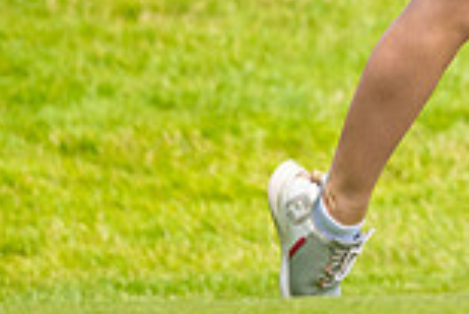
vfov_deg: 1.1
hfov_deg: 1.7
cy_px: -296
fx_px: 15648
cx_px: 508
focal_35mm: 1200
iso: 200
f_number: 5.6
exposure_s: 1/800
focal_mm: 300
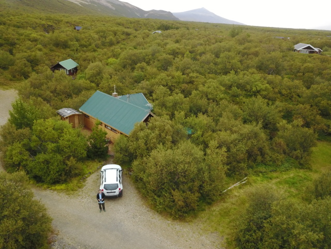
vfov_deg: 53.1
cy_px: 124
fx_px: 249
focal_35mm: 26
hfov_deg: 67.3
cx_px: 166
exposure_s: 1/12.5
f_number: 2.2
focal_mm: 4.73
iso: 322
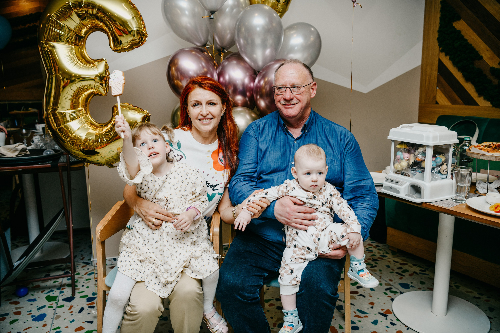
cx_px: 250
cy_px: 166
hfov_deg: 60.3
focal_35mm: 31
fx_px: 431
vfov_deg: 42.3
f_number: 3.5
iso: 125
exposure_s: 1/160
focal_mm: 31
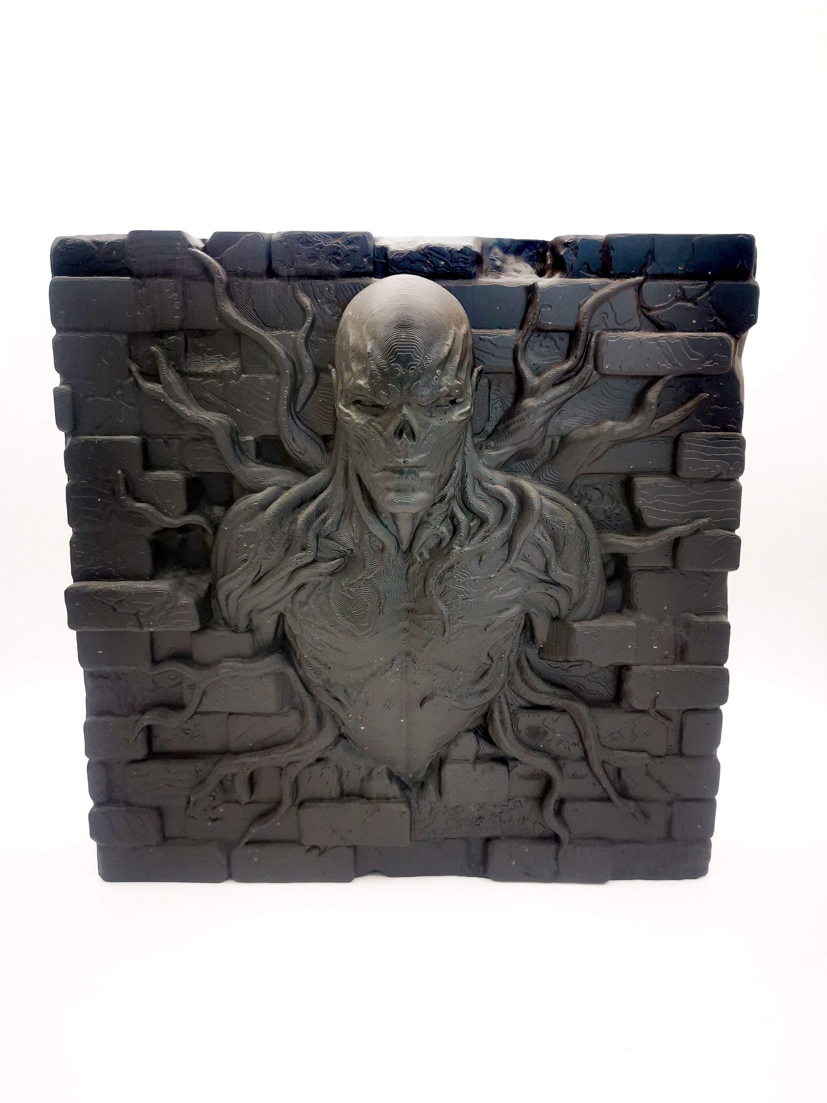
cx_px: 414
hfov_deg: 51.4
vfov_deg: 65.3
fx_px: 860
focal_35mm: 27
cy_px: 552
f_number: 1.8
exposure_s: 1/100
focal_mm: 4.75
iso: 160
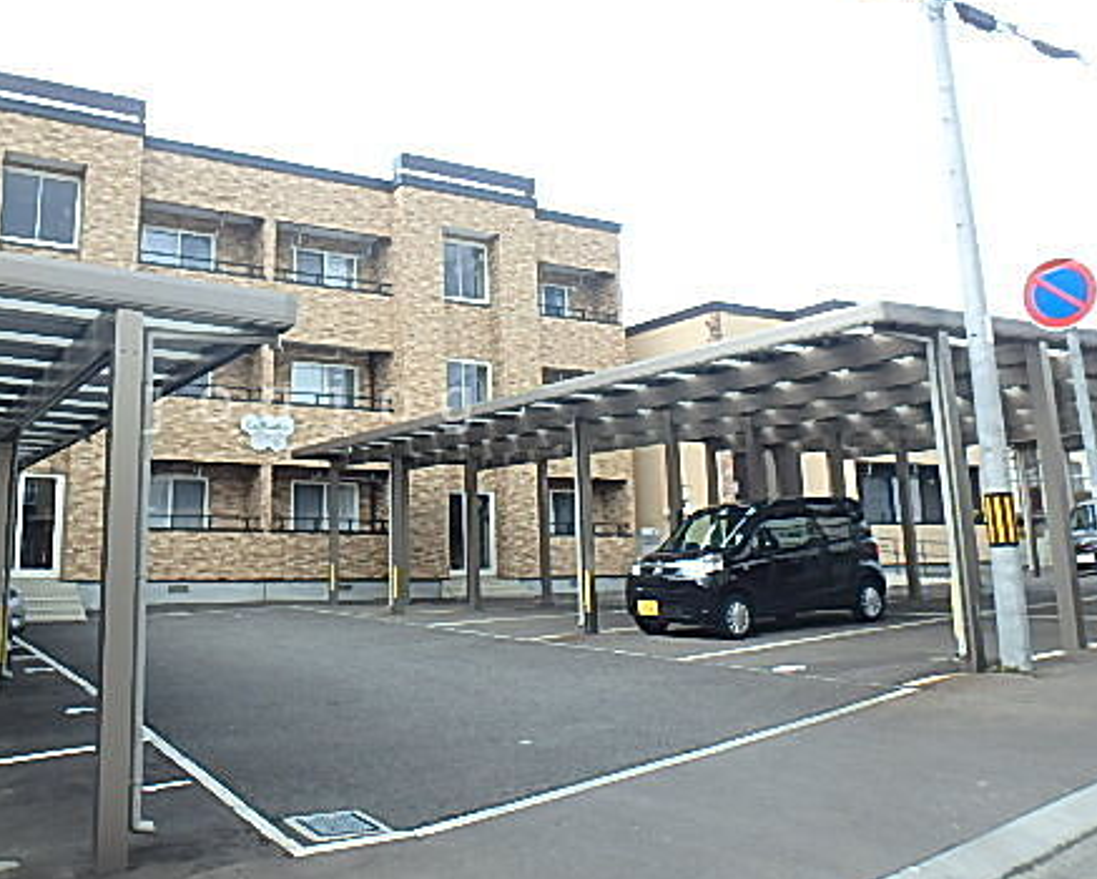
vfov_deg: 48.5
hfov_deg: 56.6
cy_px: 404
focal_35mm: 30
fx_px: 974
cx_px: 314
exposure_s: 1/250
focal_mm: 3.7
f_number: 3.5
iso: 125
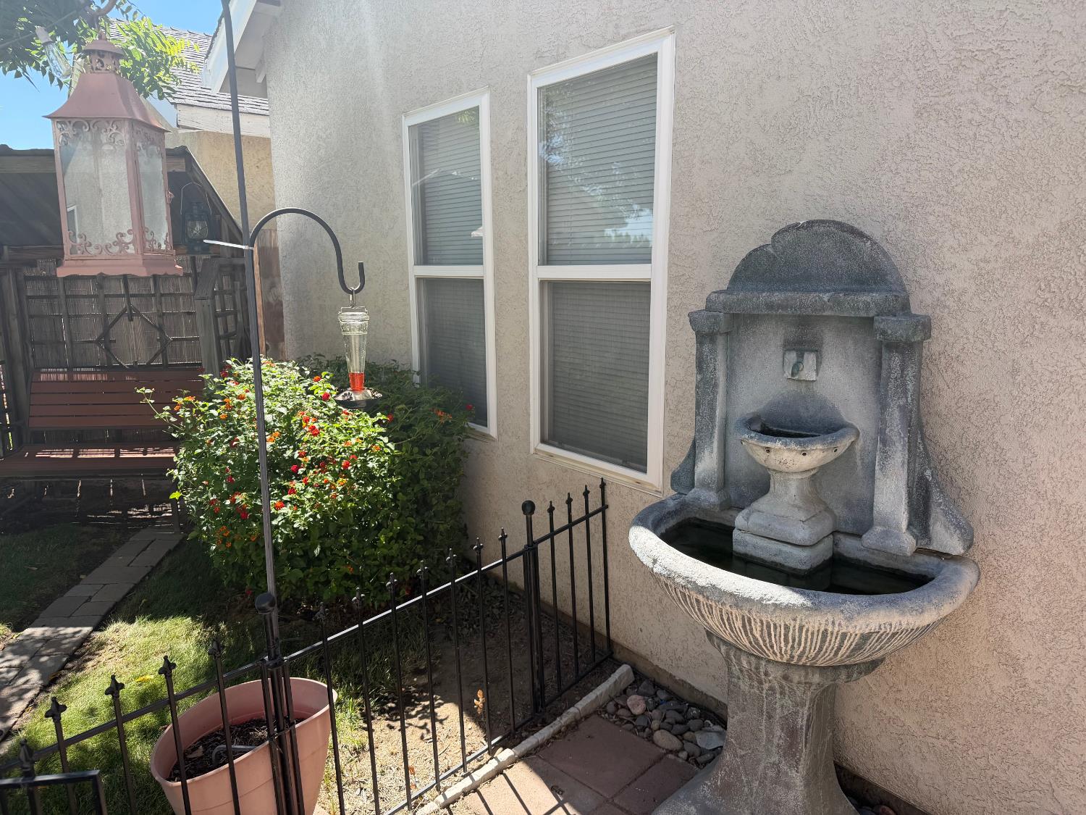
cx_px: 543
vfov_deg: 56.8
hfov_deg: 71.6
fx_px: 753
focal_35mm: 24
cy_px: 408
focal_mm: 6.76
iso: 80
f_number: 1.78
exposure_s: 1/1314
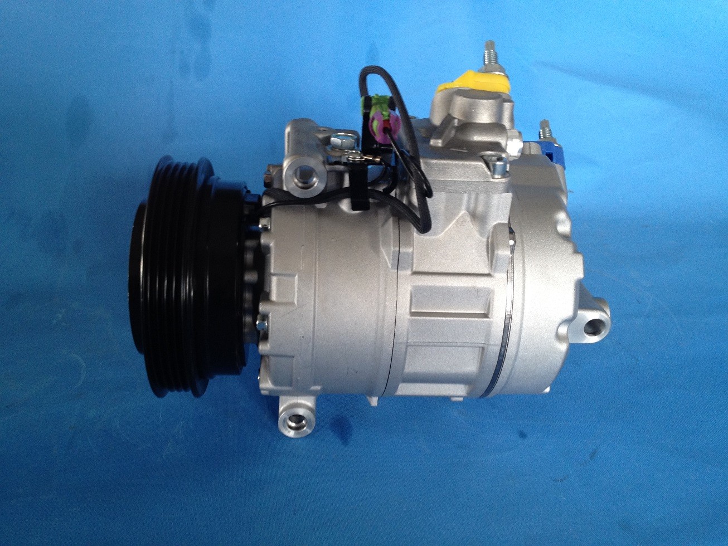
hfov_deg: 52.6
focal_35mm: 35
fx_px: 736
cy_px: 273
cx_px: 364
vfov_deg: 40.7
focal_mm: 4.28
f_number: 2.4
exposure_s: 1/20
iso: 125
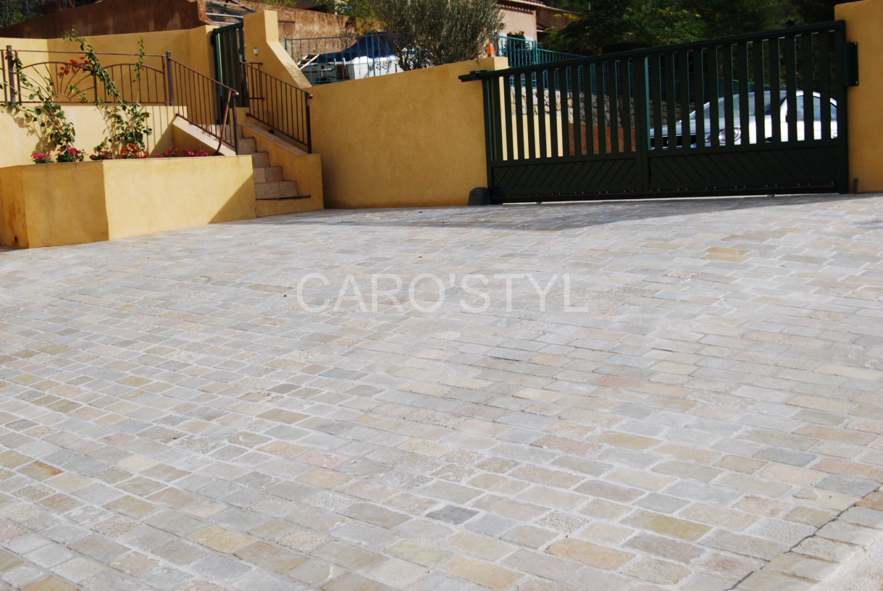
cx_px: 442
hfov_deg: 43.6
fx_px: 1105
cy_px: 296
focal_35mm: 45
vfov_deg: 29.9
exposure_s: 1/320
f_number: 9
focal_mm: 30
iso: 100
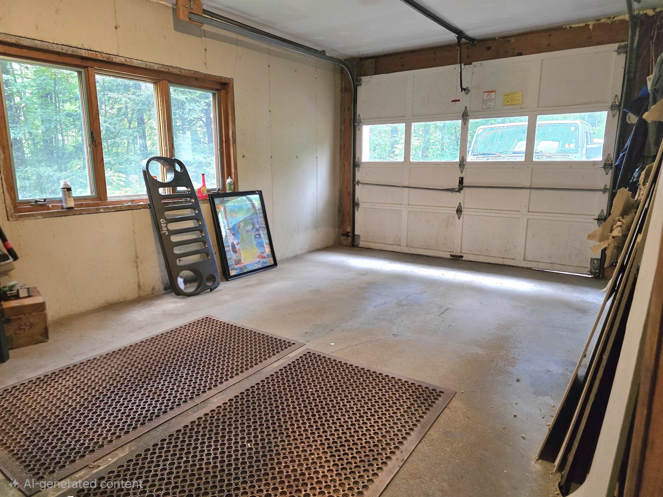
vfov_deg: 58.9
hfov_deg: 73.9
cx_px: 332
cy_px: 248
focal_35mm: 23
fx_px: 441
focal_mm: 6.3
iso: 1000
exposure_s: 1/120
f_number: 1.7
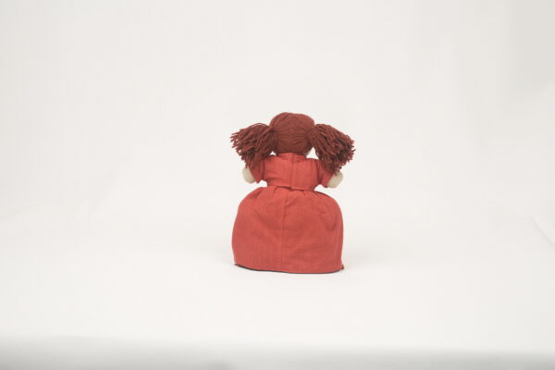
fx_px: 771
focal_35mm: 50
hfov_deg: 39.6
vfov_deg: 27.0
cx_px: 278
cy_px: 185
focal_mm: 50
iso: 200
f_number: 4.5
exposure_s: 1/250
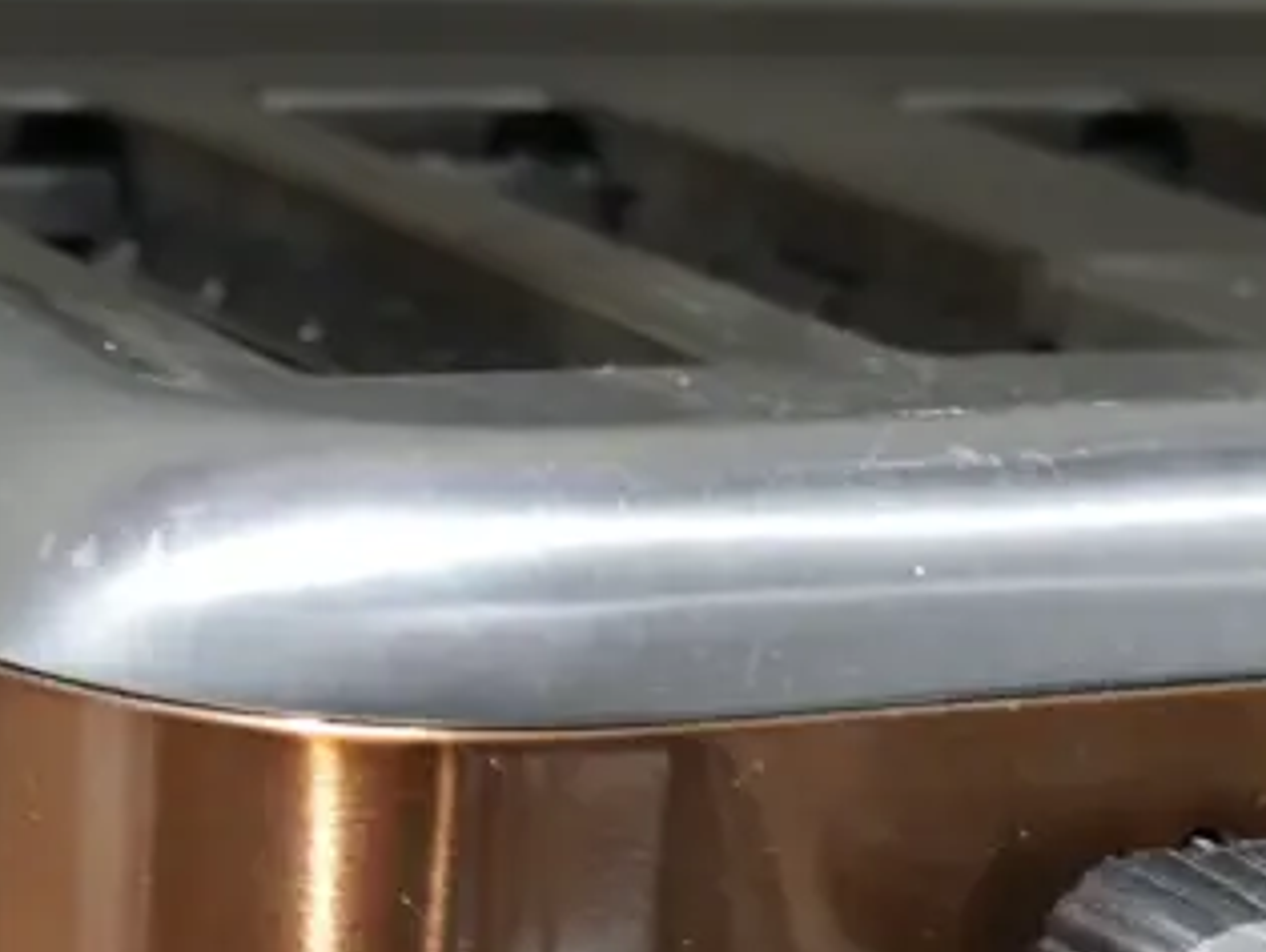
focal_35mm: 130
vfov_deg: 11.2
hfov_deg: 14.9
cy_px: 1227
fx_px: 4760
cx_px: 1214
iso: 800
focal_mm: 20
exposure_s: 1/60
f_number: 4.4
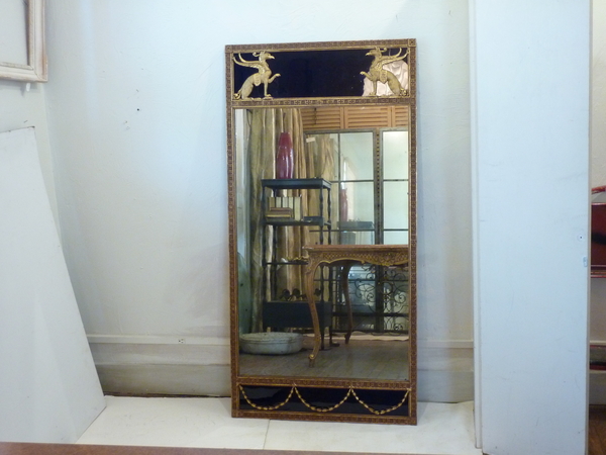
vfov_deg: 32.2
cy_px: 228
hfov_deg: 42.1
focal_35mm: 45
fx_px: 788
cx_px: 303
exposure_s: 1/8
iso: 400
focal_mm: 7.3
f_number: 3.7
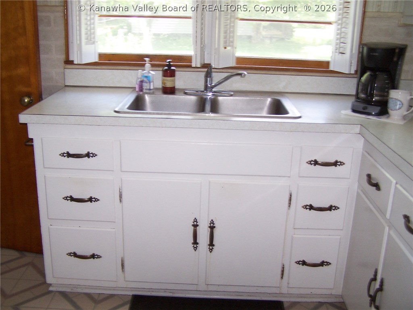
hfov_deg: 49.0
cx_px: 206
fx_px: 453
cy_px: 155
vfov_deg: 37.7
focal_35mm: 38
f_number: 2.8
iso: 140
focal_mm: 6.3
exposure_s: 1/60
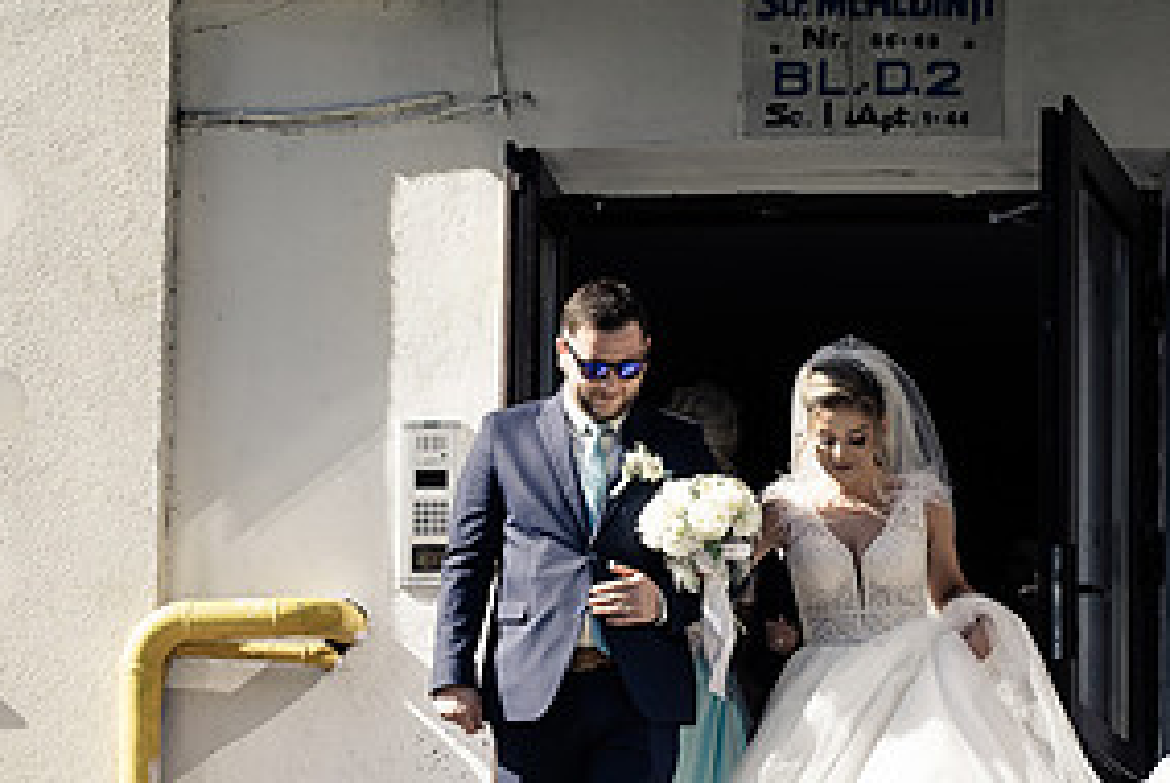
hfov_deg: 13.4
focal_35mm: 153
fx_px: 4978
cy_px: 723
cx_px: 713
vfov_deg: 9.0
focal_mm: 75
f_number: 4.5
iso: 100
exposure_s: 1/640
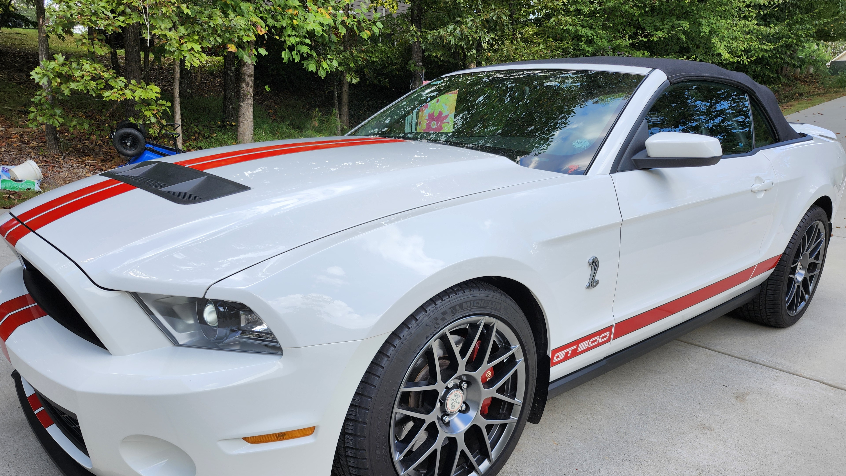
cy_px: 274
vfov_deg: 44.3
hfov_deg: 71.9
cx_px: 415
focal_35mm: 26
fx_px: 583
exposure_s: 1/445
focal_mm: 5.54
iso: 25
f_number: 1.8
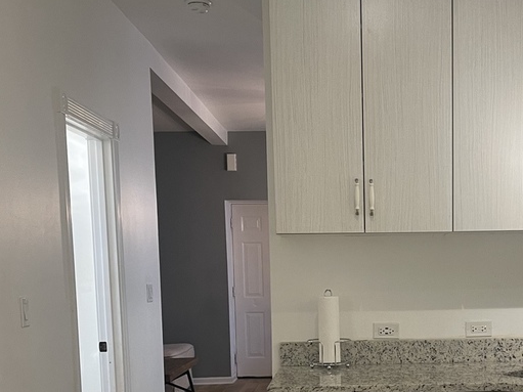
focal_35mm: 55
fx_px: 831
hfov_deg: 34.3
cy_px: 347
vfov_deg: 25.8
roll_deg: +1.5
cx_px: 381
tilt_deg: -6.9
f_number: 1.6
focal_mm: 5.1
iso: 100
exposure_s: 1/60
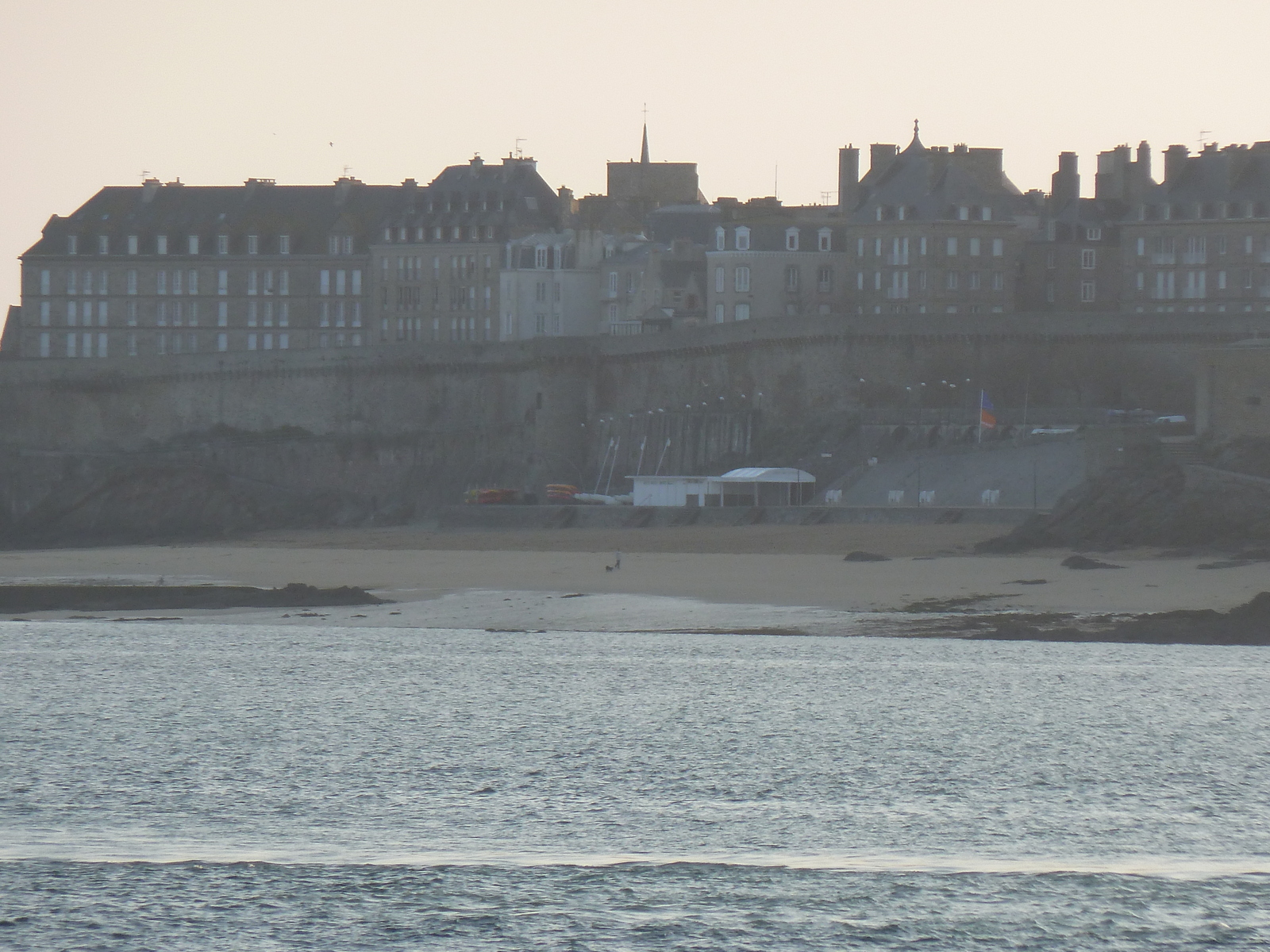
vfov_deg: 3.7
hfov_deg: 5.0
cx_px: 635
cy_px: 476
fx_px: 14639
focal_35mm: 399
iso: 80
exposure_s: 1/200
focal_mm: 49.2
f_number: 4.9
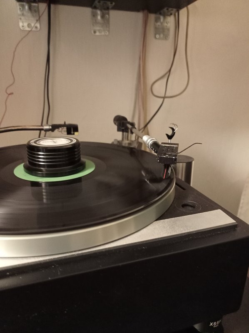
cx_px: 124
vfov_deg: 63.5
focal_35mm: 28
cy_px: 166
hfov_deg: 49.7
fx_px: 269
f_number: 1.79
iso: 1721
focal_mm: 4.7
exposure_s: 1/14.3
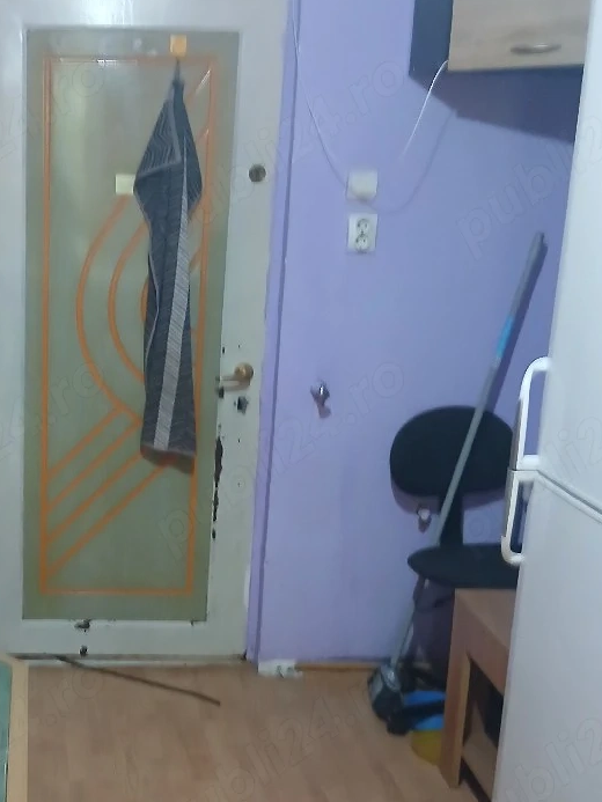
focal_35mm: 50
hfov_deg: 28.0
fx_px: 1159
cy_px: 499
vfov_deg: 38.0
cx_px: 57
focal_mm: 3.98
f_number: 1.8
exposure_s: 1/20
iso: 400
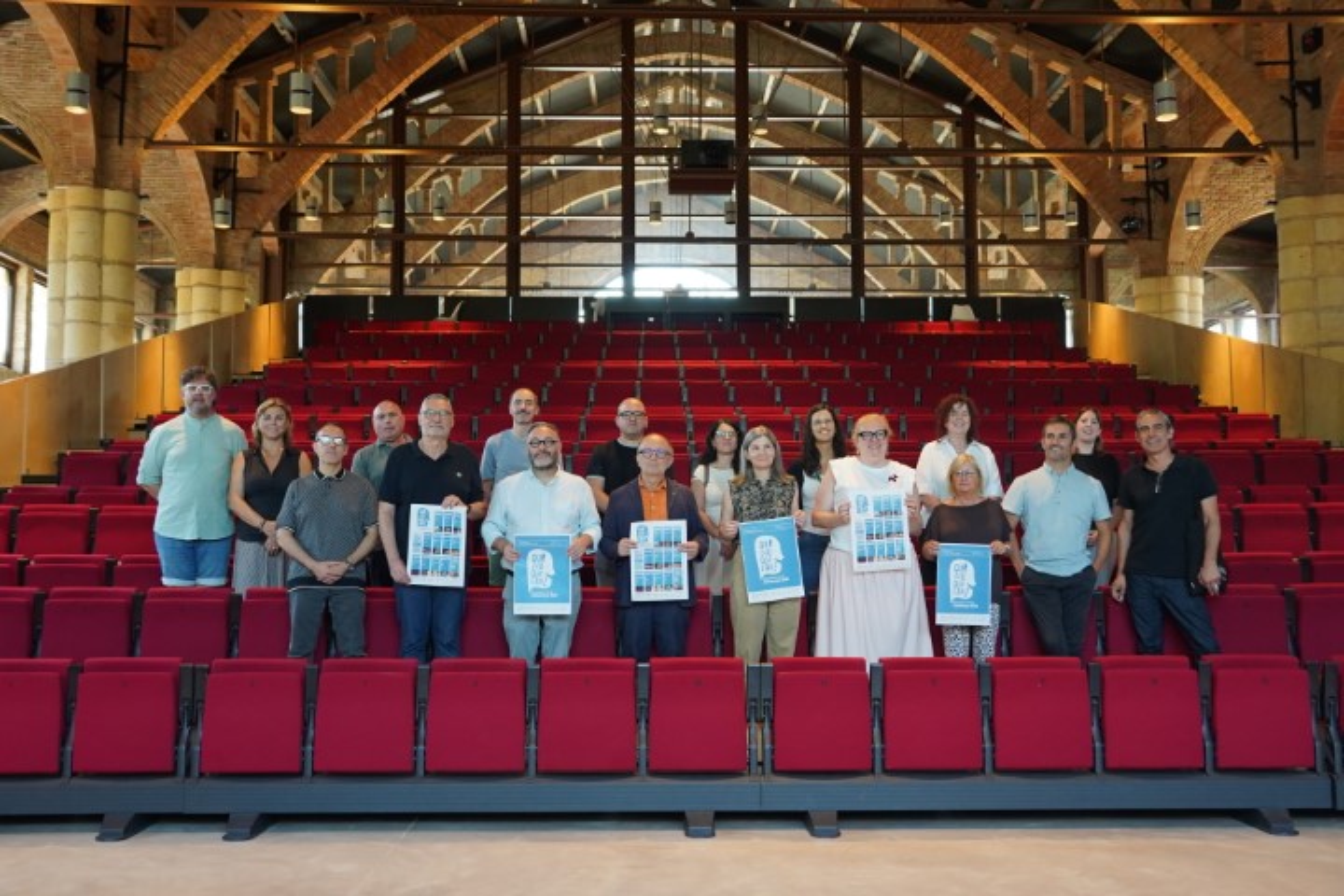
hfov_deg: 53.1
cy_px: 448
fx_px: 1344
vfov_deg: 36.9
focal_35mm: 36
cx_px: 672
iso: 2000
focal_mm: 24
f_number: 4
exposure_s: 1/160
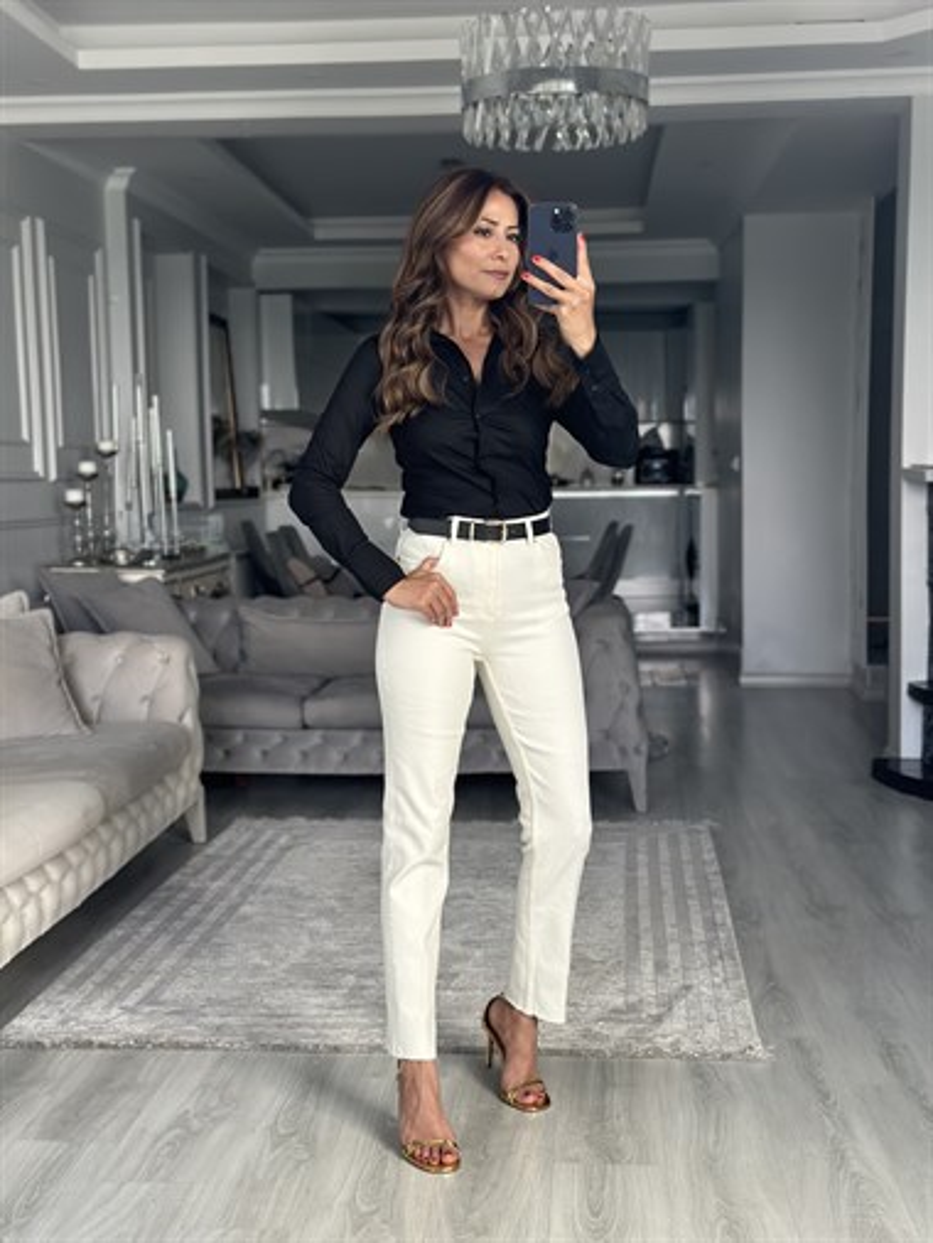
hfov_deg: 30.3
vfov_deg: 39.6
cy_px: 622
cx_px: 466
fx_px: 1724
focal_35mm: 48
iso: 125
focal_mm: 6.86
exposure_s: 1/77
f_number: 1.78
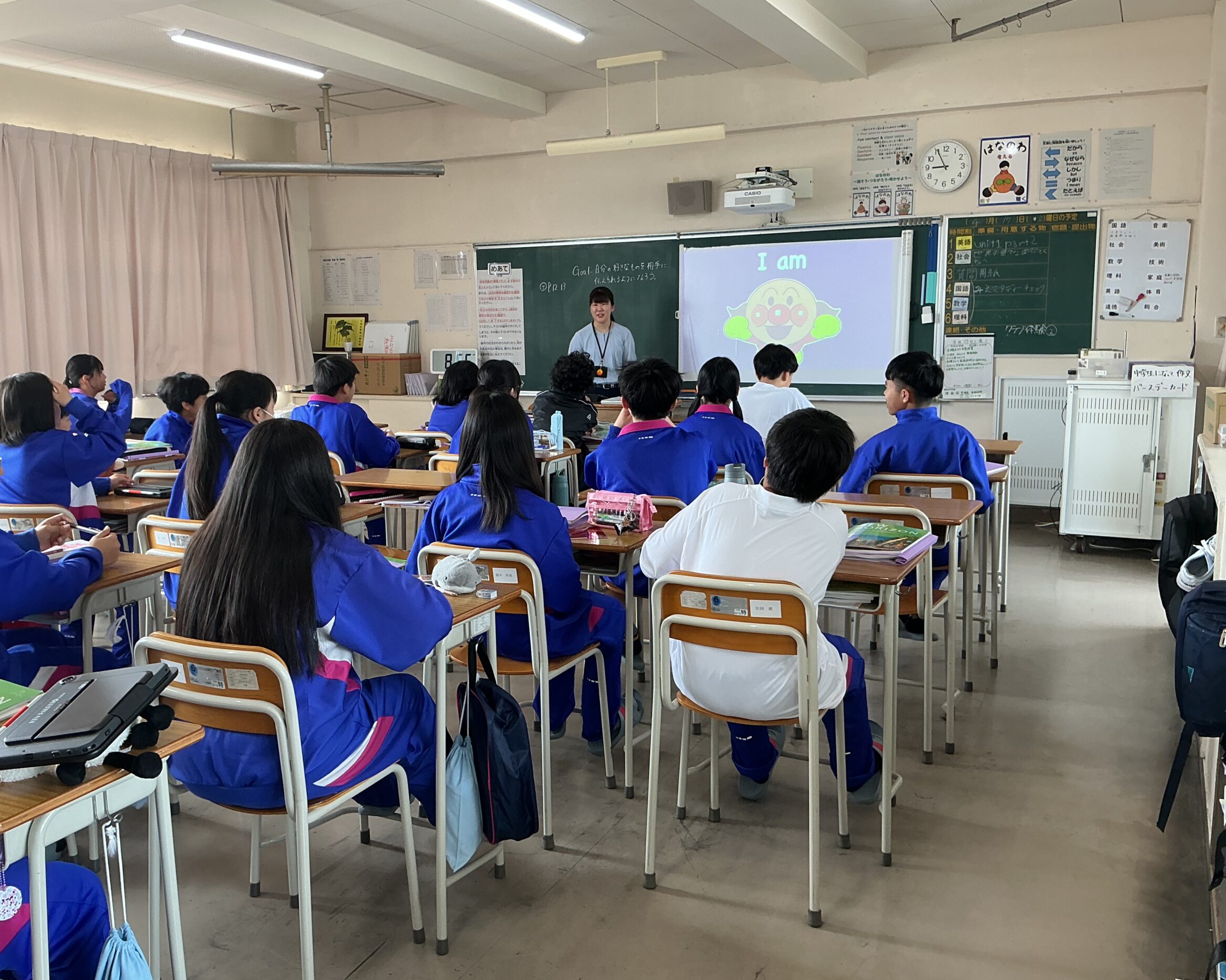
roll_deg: +2.1
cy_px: 496
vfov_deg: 47.1
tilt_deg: -9.1
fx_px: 1125
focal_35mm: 31
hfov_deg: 57.1
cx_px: 563
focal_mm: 3
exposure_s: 1/50
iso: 40
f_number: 1.8
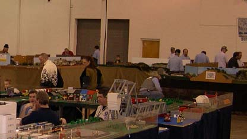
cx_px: -38
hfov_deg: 19.8
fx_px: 668
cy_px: 76
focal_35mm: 102
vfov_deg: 11.9
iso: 256
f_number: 2.8
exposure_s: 1/60
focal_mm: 8
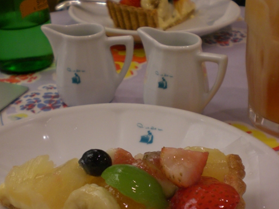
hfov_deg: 37.5
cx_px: 139
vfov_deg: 28.2
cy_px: 156
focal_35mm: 51
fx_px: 411
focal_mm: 6.3
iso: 200
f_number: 3.1
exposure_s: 1/60
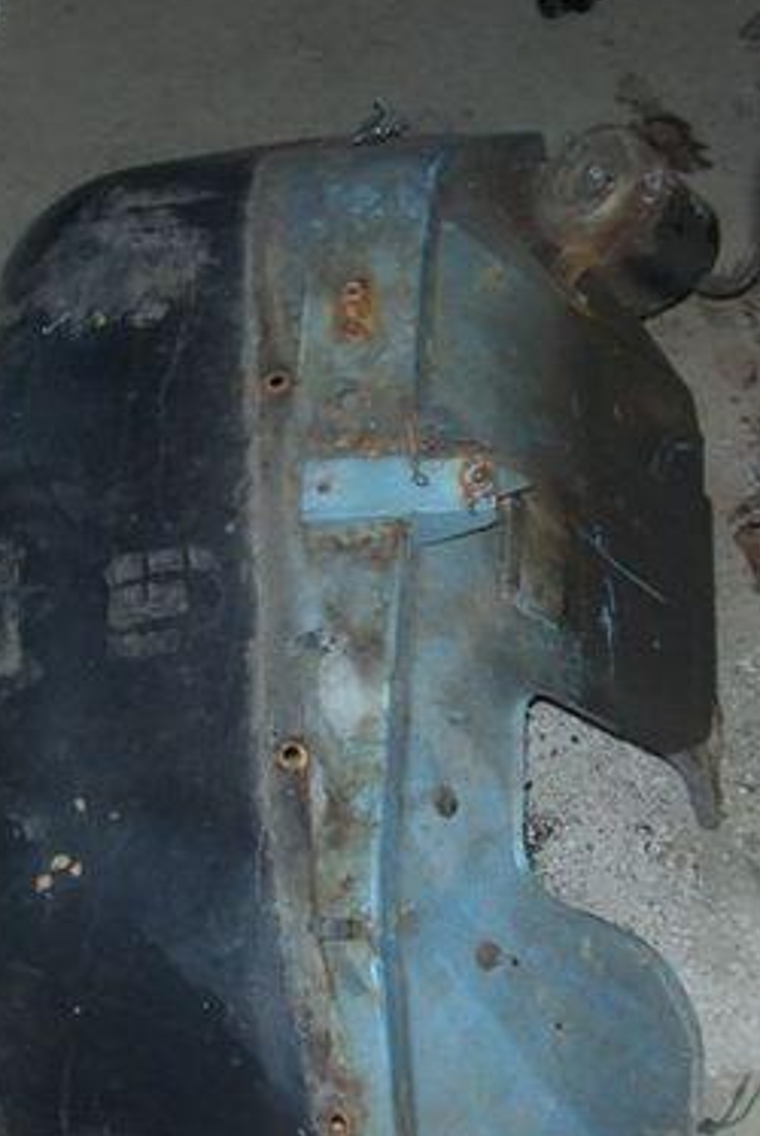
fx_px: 2307
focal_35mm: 73
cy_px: 705
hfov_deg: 18.7
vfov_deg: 27.6
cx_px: 325
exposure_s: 1/60
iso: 100
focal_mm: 6.5
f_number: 3.5
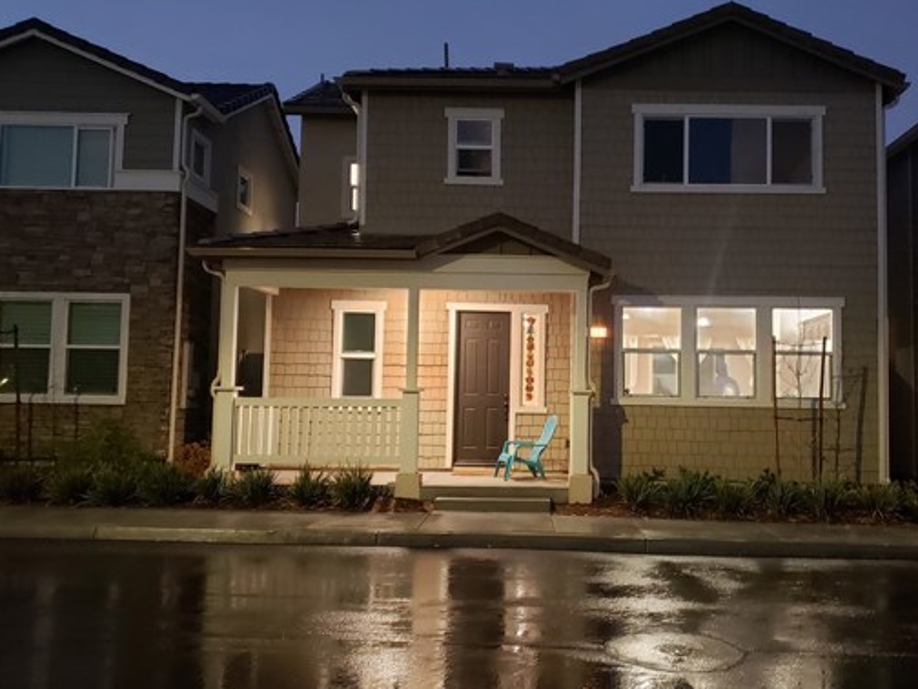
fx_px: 875
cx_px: 556
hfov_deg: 54.9
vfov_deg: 42.9
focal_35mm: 33
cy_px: 334
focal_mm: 4.3
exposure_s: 1/10
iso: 500
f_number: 1.5
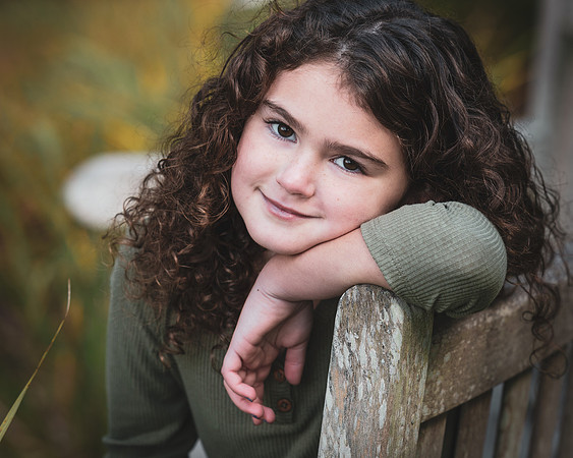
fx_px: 4446
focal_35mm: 262
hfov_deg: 7.4
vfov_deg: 5.9
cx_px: 286
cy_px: 245
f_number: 3.5
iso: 100
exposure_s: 1/320
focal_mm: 145
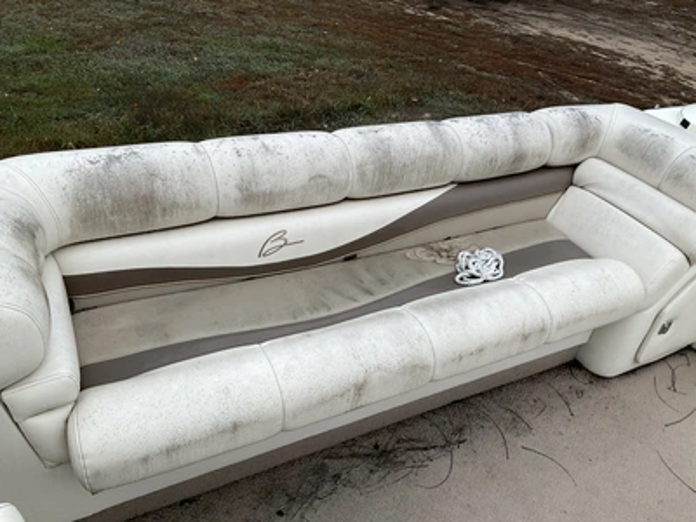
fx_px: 583
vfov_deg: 48.2
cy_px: 261
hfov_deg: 61.7
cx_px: 348
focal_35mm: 29
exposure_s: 1/185
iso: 20
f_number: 1.8
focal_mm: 3
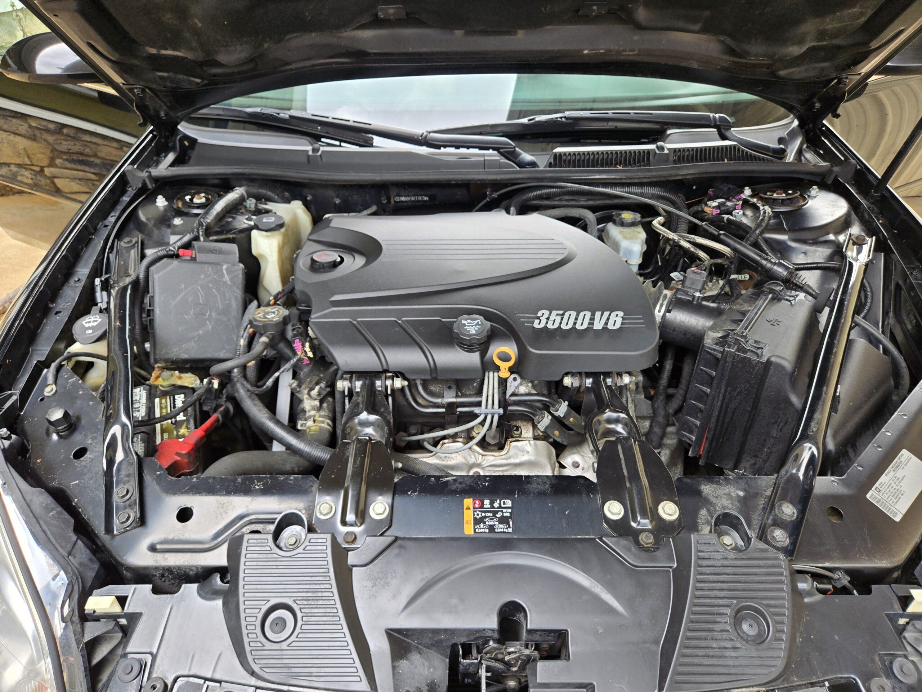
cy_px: 346
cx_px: 461
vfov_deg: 58.9
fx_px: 613
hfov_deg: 73.9
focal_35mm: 23
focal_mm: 5.4
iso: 50
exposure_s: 1/180
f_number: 1.8
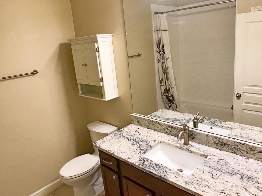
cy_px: 96
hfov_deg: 47.9
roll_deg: +5.5
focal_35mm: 39
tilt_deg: -15.6
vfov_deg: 36.8
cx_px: 134
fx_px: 295
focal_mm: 3.99
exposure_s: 1/30
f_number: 1.8
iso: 32
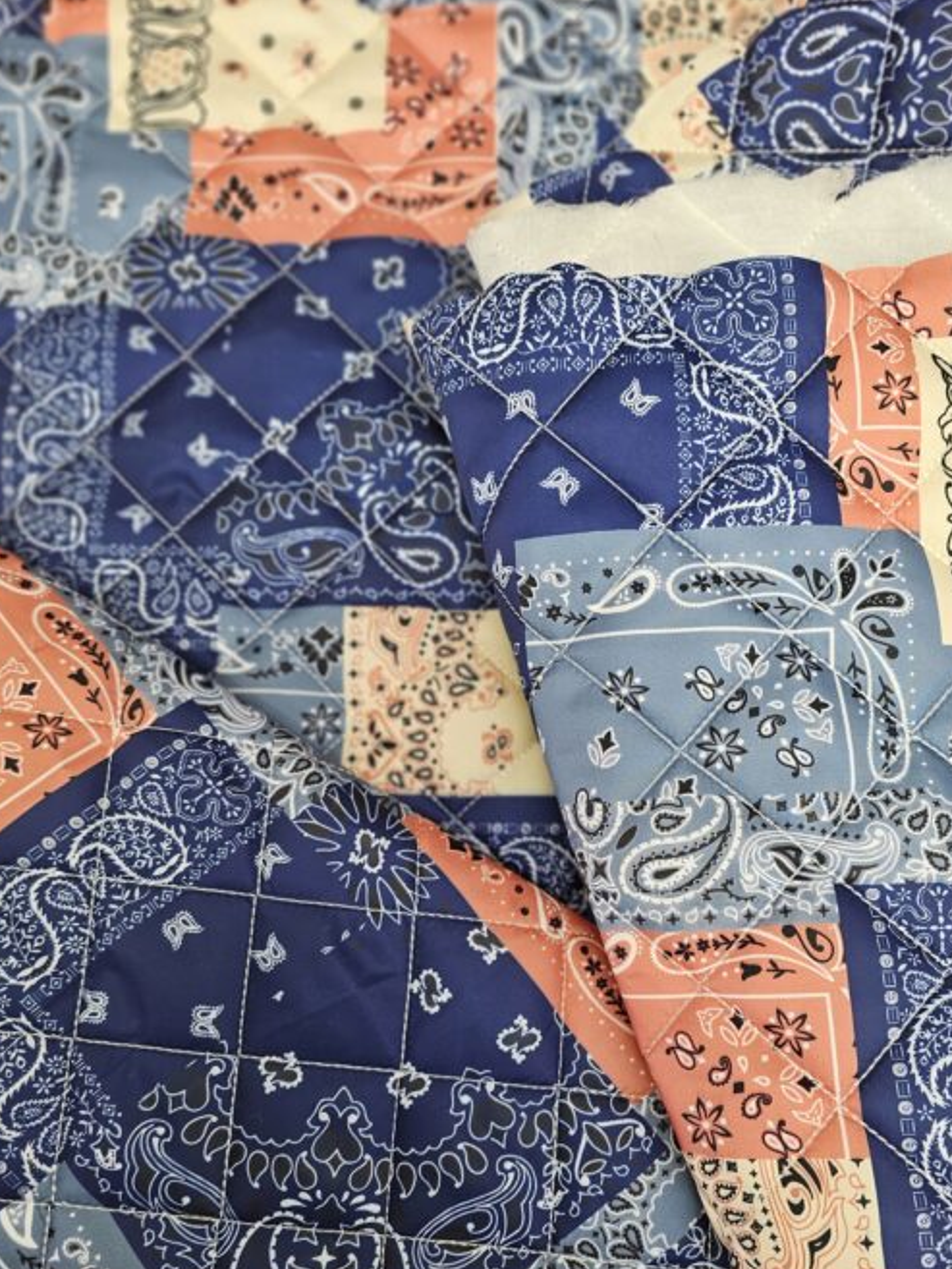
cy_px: 765
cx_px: 519
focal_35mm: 28
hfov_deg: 49.7
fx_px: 1026
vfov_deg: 62.8
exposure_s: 1/100
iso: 160
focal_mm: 6.3
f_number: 1.7
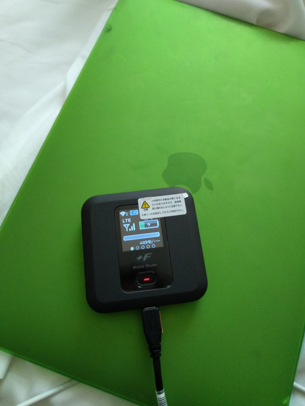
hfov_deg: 53.1
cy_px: 203
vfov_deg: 67.3
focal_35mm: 26
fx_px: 305
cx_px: 152
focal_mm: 3.83
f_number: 2.2
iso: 500
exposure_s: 1/50
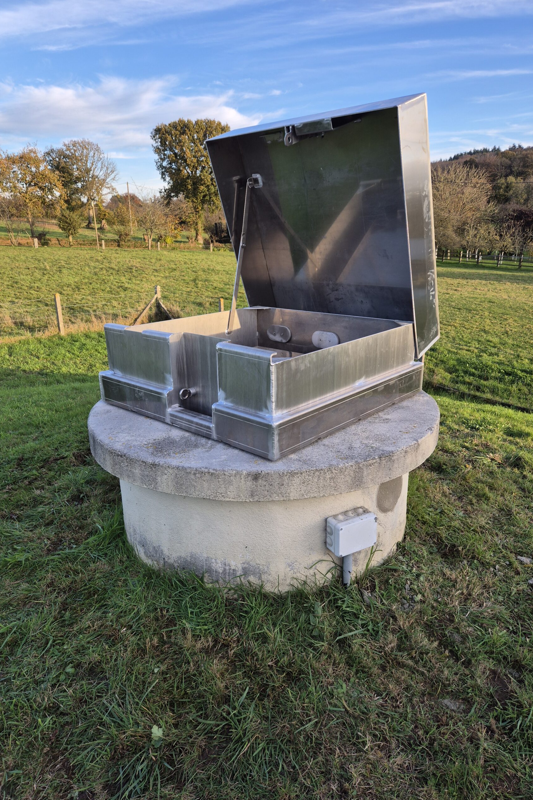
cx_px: 263
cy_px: 400
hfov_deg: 53.1
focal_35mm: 24
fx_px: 533
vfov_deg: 73.7
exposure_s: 1/273
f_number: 1.8
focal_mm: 5.4
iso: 25
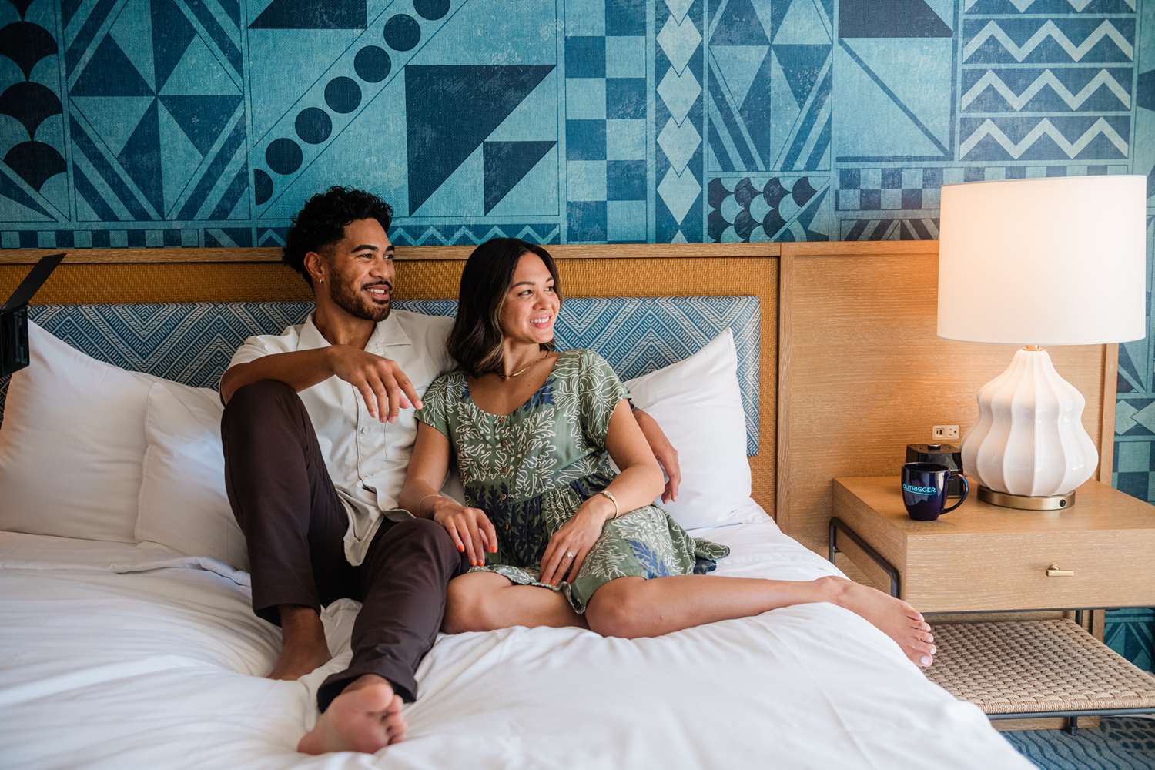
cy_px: 385
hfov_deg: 53.1
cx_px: 578
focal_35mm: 36
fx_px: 1155
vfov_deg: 36.9
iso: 500
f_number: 3.5
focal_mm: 36
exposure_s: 1/400
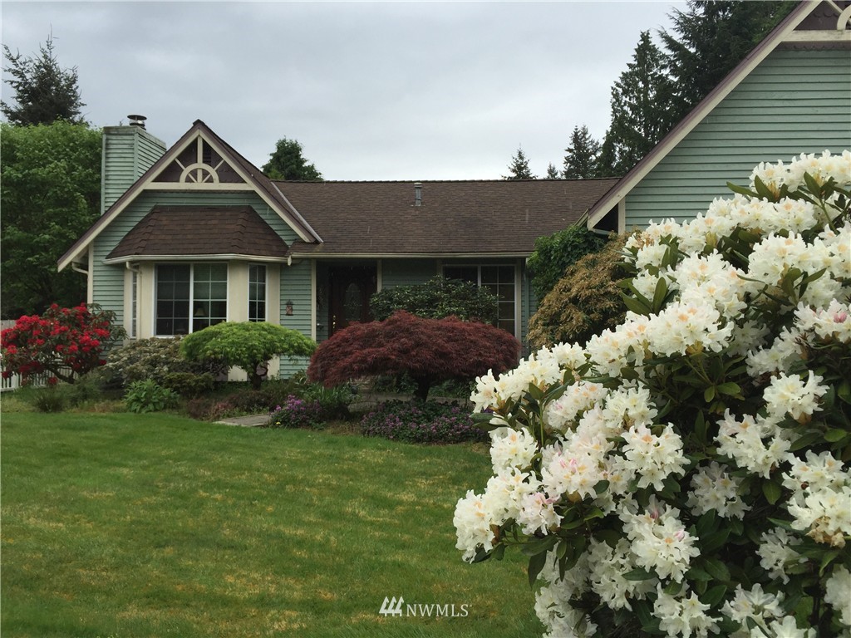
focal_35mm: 29
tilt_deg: +1.2
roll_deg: -1.0
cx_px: 426
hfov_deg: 61.7
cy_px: 319
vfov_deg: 48.2
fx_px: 713
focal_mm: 4.15
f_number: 2.2
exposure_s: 1/706
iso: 32
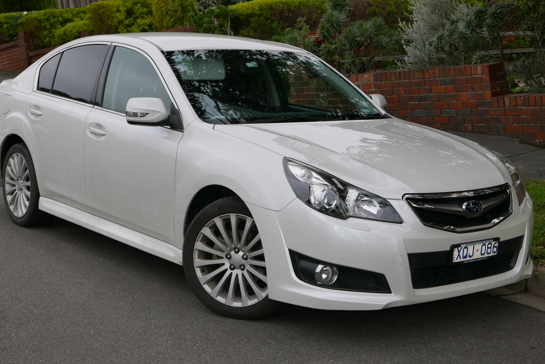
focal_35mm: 63
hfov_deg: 31.9
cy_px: 170
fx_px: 954
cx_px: 260
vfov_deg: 21.6
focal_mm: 26.3
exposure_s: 1/320
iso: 200
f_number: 5.6
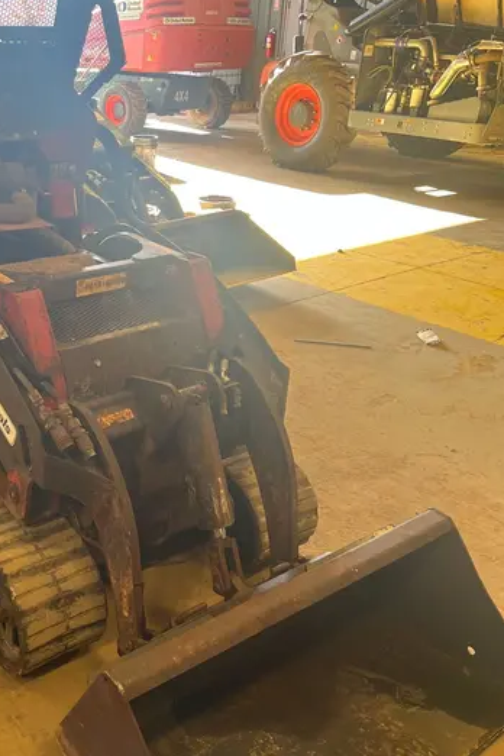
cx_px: 107
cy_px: 360
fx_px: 798
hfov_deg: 34.1
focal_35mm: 38
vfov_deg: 50.7
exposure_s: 1/60
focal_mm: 5.1
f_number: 1.6
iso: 125
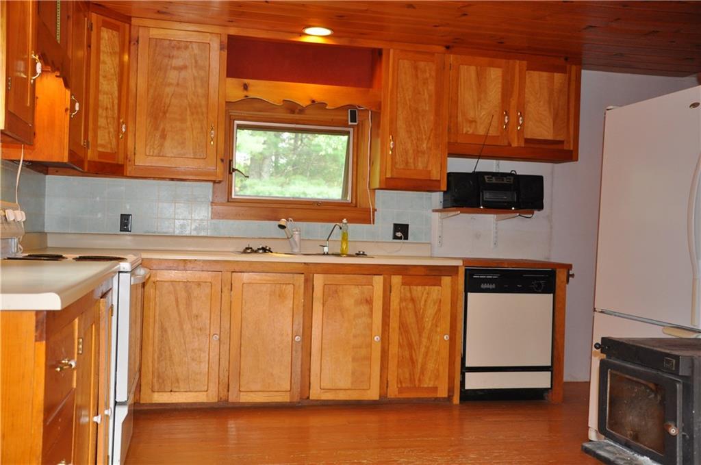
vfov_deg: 35.4
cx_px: 350
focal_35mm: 38
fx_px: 729
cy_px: 232
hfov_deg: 51.4
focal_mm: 25
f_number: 4
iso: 800
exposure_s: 1/60
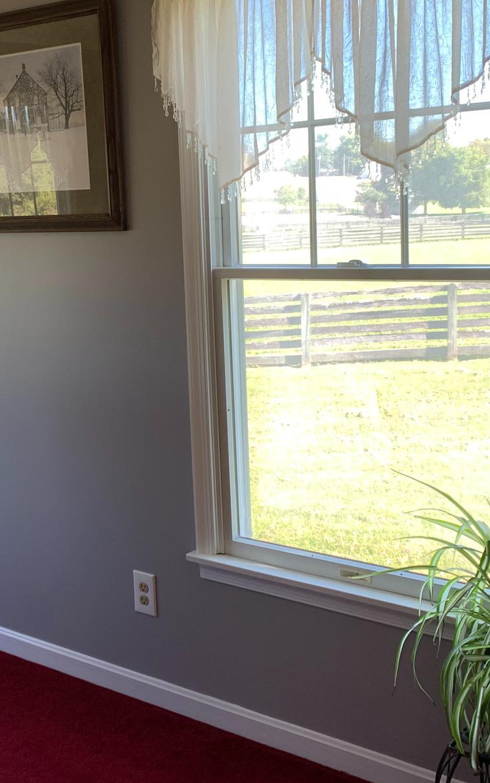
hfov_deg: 27.1
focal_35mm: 47
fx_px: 1004
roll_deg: +2.3
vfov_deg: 42.5
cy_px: 333
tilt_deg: -5.3
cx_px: 128
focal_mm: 4.25
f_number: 1.8
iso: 40
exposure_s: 1/120
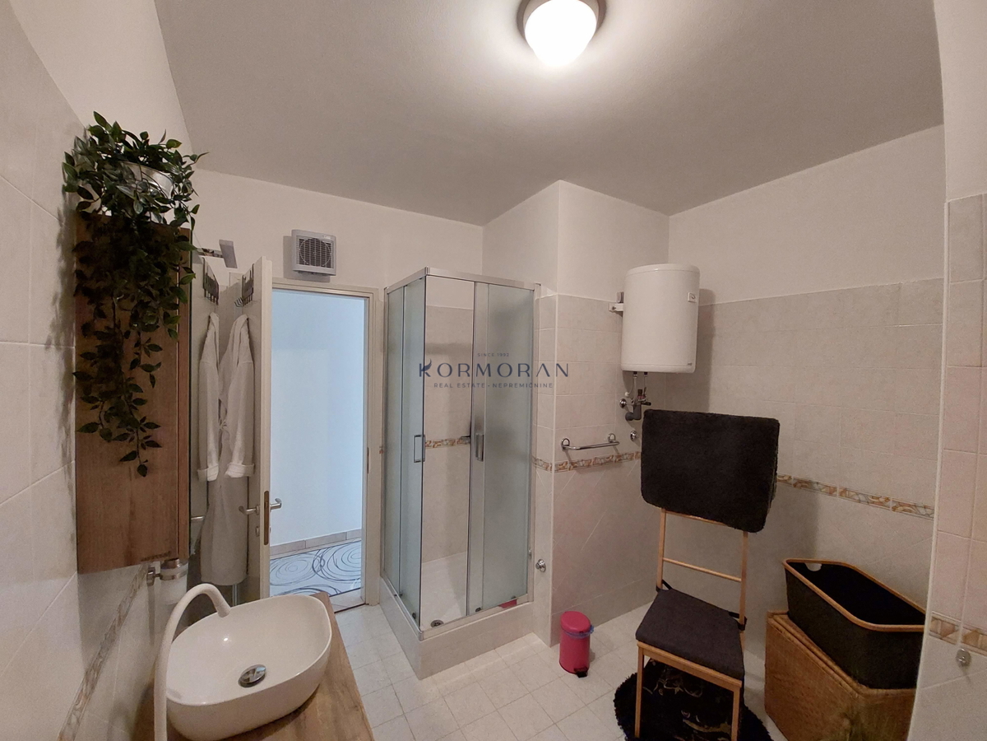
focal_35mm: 13
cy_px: 370
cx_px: 494
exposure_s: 1/33
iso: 400
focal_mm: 1.74
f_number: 2.2
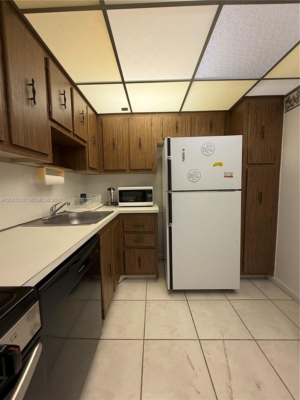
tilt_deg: -4.6
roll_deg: -0.2
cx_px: 150
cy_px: 200
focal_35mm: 14
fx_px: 162
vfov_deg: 102.1
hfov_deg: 85.7
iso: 200
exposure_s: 1/60
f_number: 2.2
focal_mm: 2.22
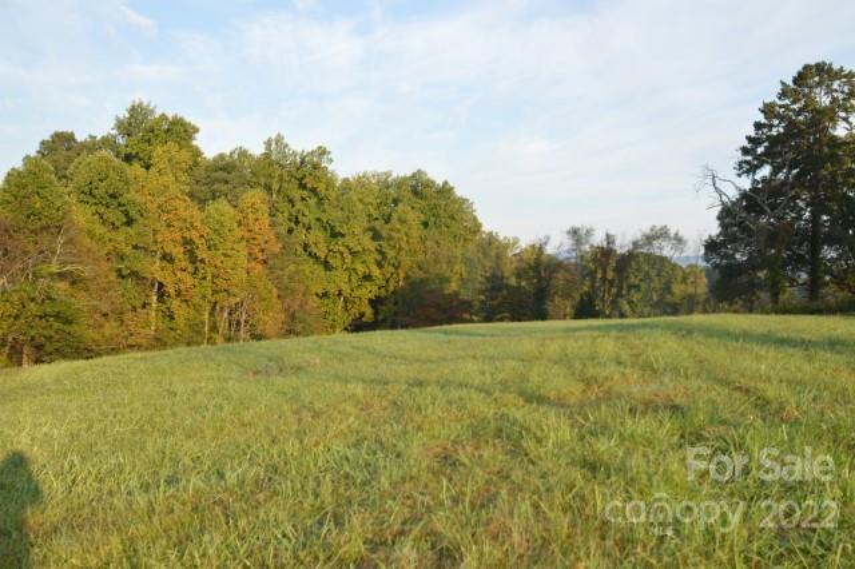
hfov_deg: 53.2
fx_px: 855
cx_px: 428
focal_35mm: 36
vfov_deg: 36.8
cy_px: 284
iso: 100
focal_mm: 24
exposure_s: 1/200
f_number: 4.5
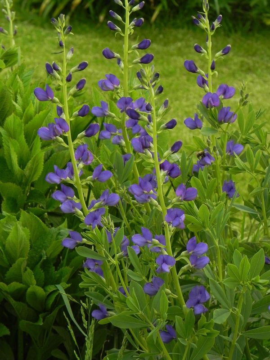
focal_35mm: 144
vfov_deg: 13.7
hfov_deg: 10.3
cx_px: 135
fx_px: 1498
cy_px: 180
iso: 160
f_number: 5
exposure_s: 1/50
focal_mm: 25.7
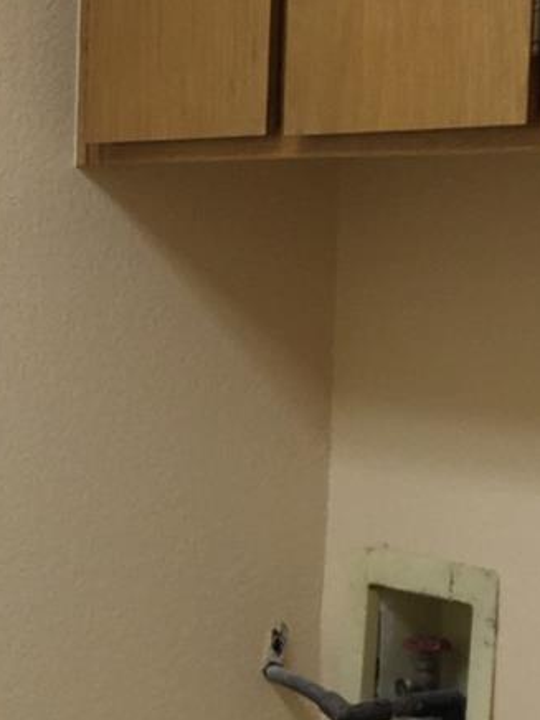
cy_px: 499
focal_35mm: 133
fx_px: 2766
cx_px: -155
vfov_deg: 14.8
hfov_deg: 10.9
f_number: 2.2
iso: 32
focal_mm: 4.15
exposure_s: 1/40
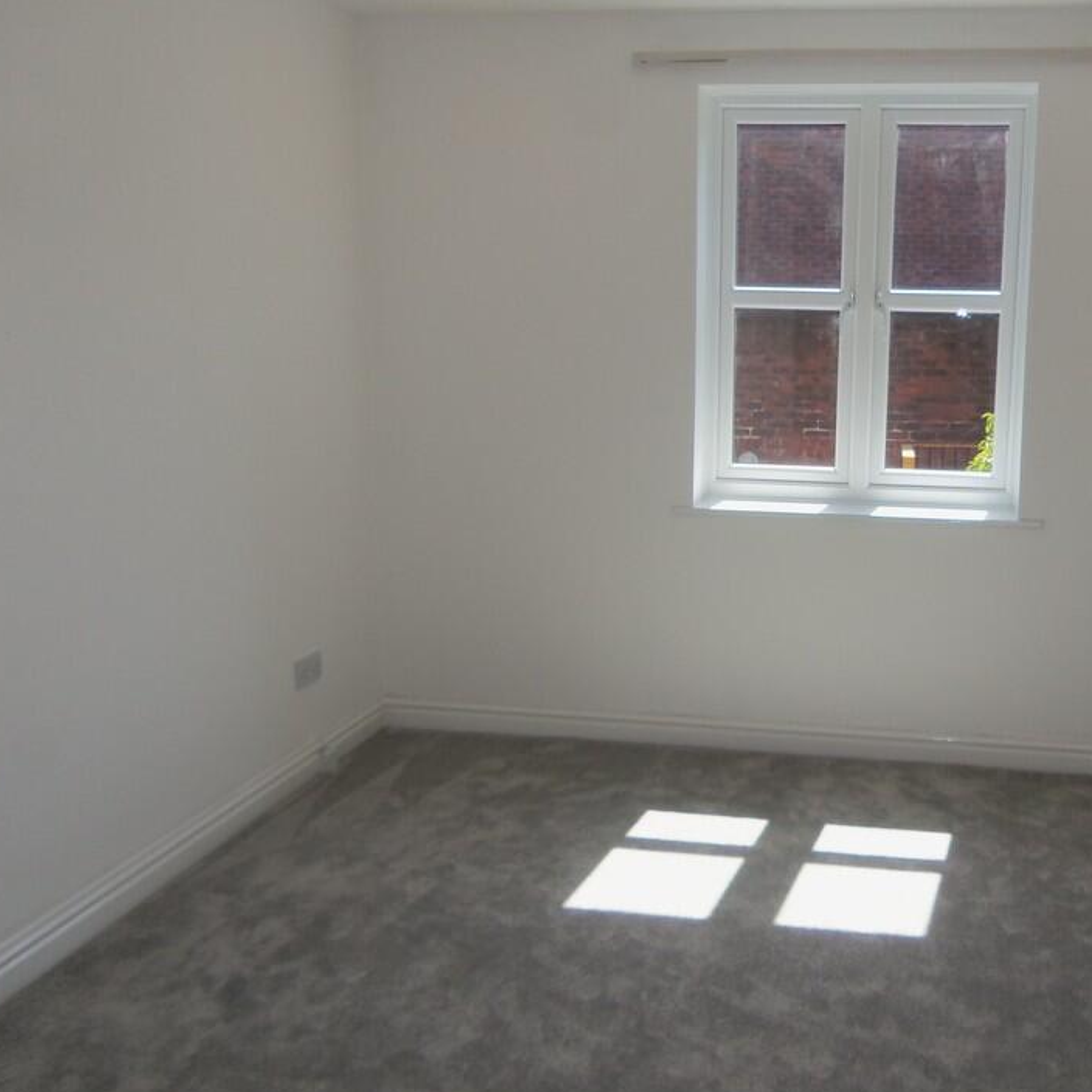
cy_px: 543
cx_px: 749
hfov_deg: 45.2
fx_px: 1285
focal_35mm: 36
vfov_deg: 46.0
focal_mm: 5.1
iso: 64
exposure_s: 1/125
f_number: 3.9
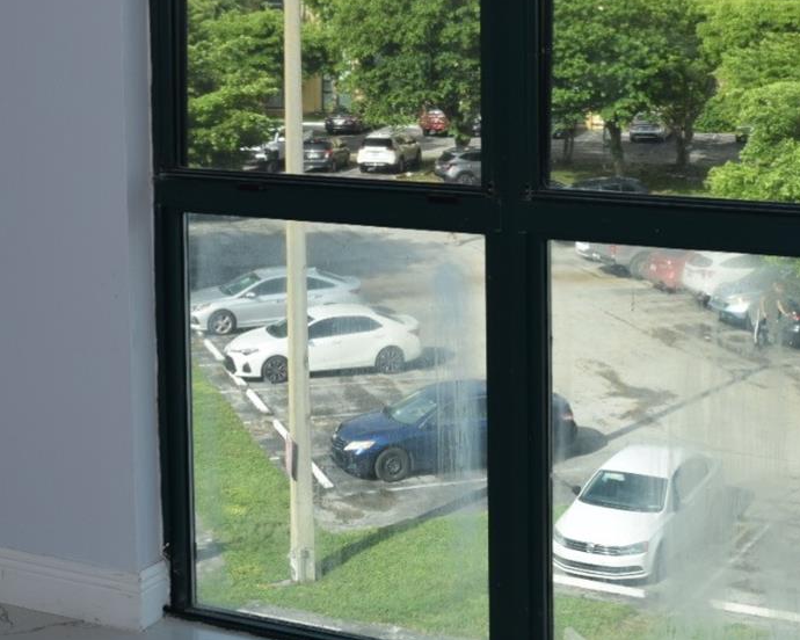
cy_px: 29
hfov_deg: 25.3
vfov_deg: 19.9
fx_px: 1778
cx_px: 481
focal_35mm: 75
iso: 100
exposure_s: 1/200
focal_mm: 23
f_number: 7.1
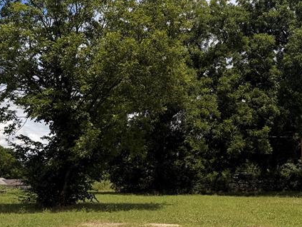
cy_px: 86
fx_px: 506
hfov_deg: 33.2
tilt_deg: +10.6
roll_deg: +1.7
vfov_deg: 25.2
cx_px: 167
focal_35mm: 58
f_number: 1.78
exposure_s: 1/6711
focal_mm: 6.76
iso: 80
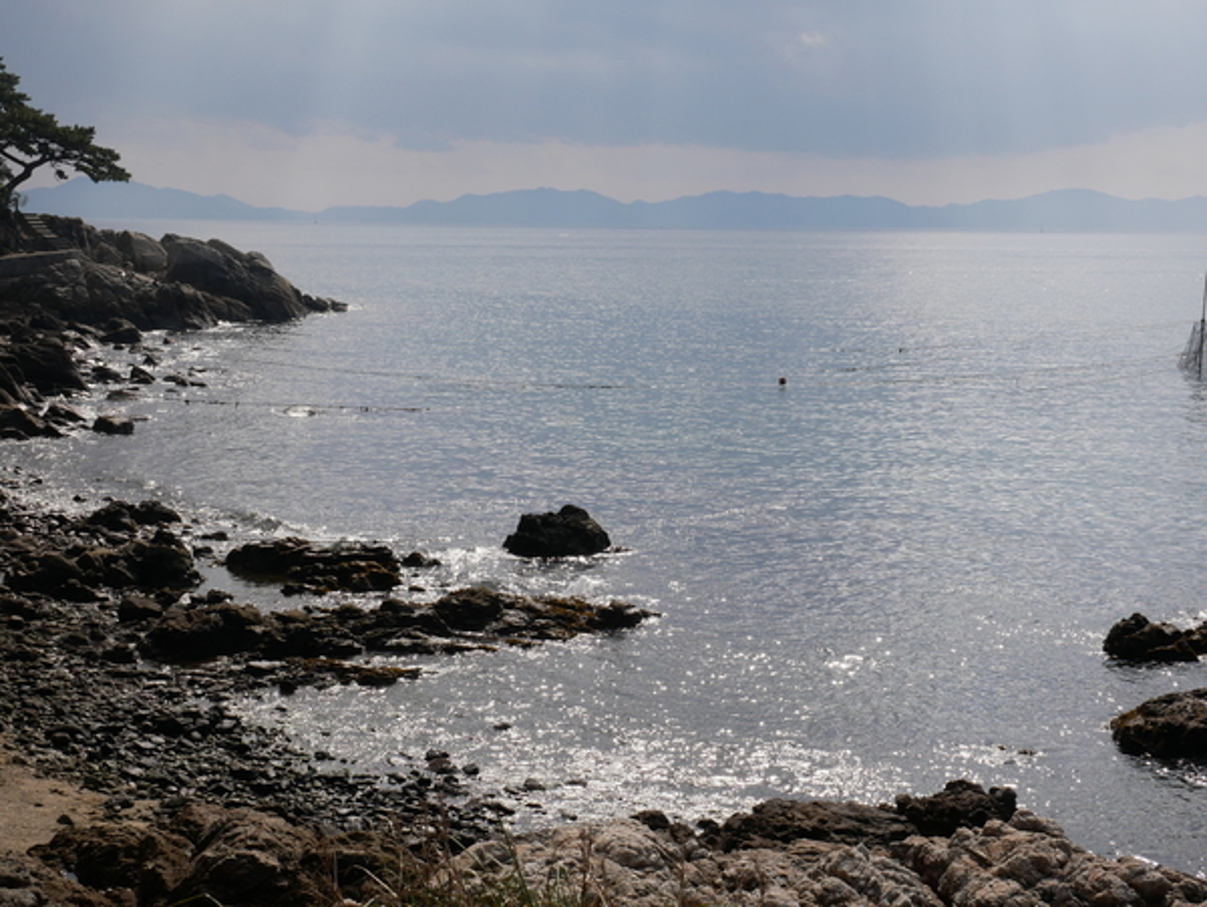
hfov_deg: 32.2
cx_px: 604
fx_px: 2094
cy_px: 454
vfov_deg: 24.4
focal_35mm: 60
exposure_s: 1/500
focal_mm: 30
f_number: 10
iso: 200
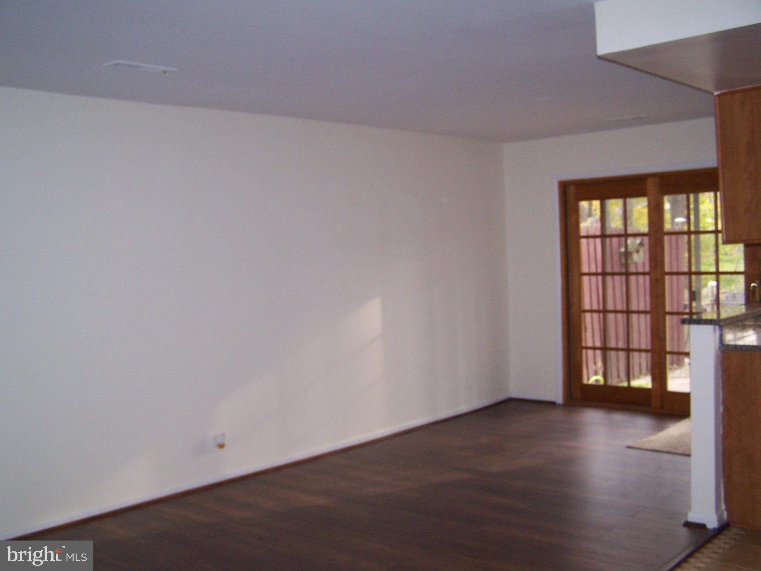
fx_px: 836
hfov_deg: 49.0
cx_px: 380
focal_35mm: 38
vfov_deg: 37.7
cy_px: 286
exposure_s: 1/60
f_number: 2.8
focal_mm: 6.3
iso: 140
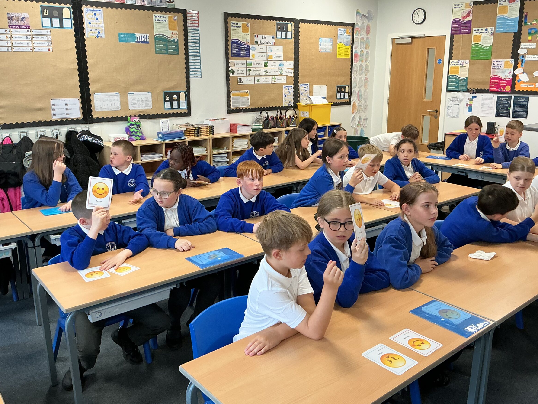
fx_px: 497
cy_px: 184
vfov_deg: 44.1
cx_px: 281
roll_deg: +0.4
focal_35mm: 32
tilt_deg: -14.1
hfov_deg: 56.8
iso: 100
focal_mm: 3
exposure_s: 1/60
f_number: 1.8
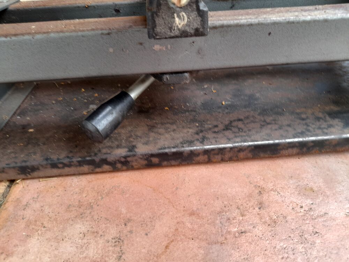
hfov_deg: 69.4
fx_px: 252
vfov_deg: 54.9
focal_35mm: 25
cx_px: 174
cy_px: 131
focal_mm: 4.6
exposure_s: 1/60
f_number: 2
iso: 50
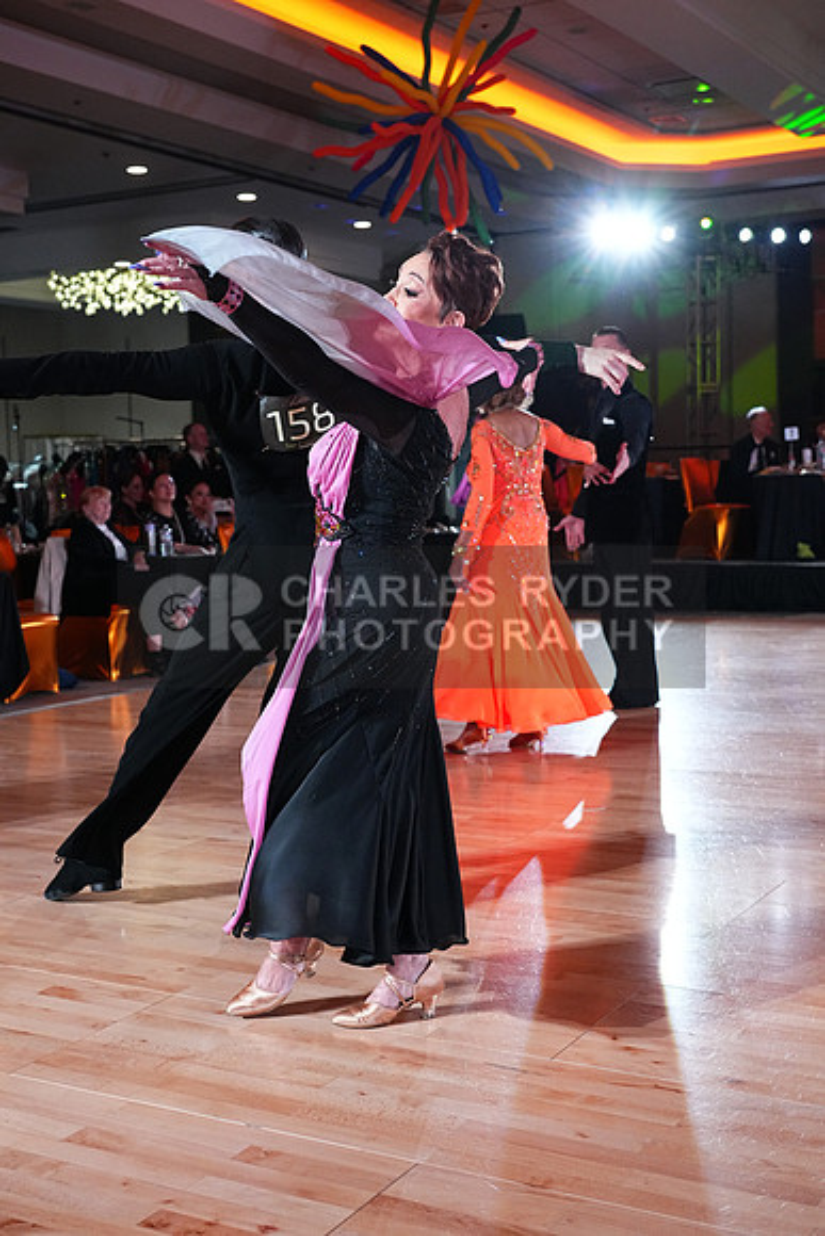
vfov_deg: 44.5
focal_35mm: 44
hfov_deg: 30.5
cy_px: 618
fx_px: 1511
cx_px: 412
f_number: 5
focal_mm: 44
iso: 5000
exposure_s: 1/400
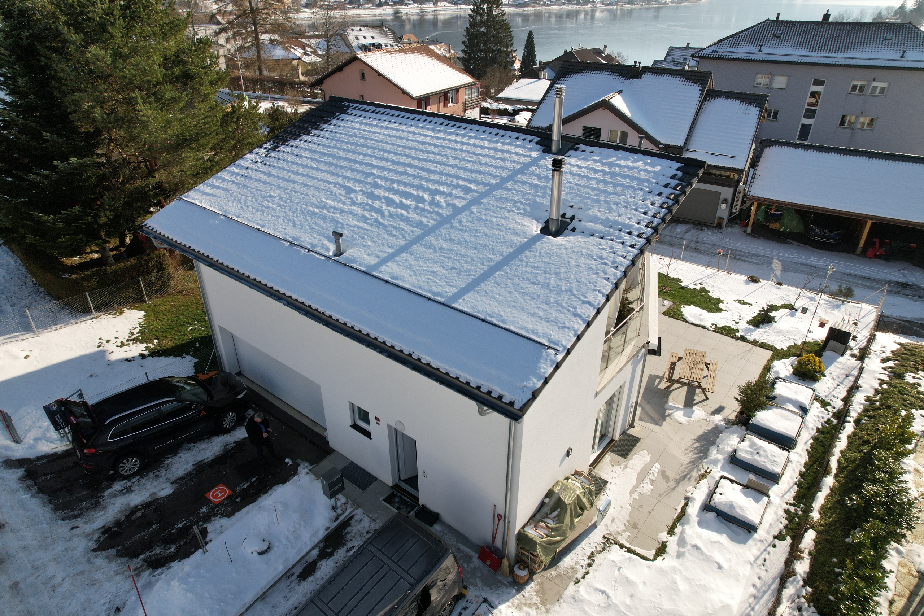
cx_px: 462
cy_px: 308
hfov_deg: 78.6
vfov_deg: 57.2
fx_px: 565
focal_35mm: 22
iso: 100
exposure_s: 1/60
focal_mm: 8.38
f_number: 2.8
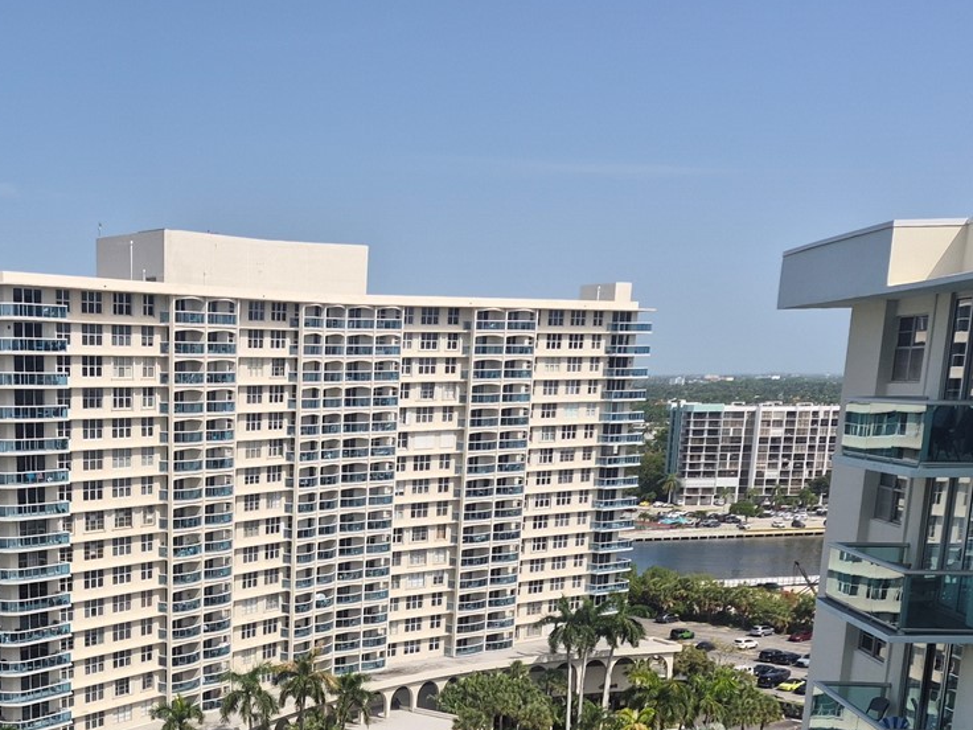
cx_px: 130
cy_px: 759
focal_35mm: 50
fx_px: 1405
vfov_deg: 27.2
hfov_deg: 36.2
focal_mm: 5.4
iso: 80
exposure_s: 1/5856
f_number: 1.8
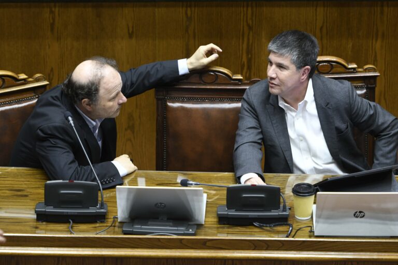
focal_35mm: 240
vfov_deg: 5.7
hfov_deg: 8.6
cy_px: 132
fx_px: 2653
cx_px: 199
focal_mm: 160
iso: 1000
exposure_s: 1/250
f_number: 2.8
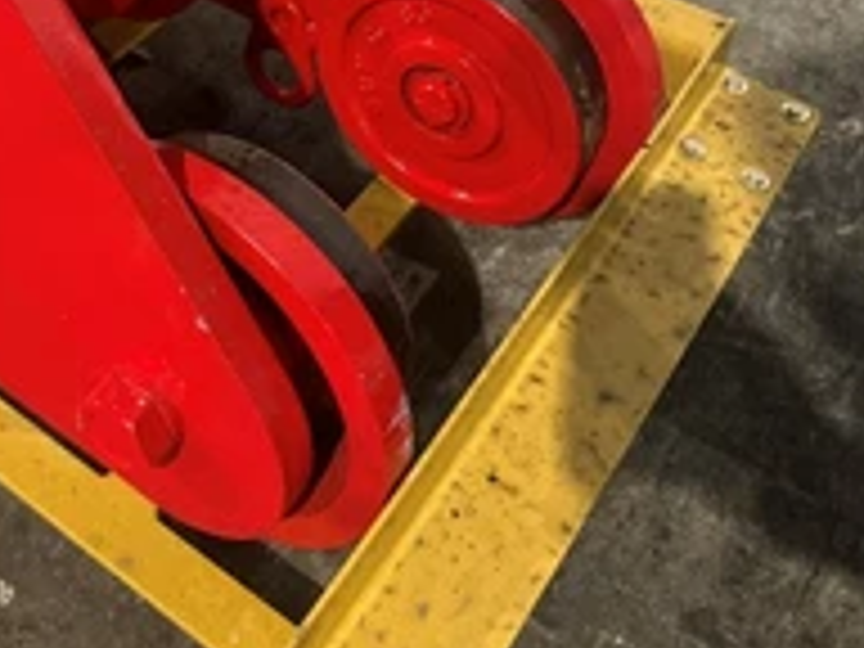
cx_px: 284
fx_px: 1248
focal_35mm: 50
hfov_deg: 37.7
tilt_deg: -39.5
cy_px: -18
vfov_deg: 27.3
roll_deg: -0.4
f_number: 1.78
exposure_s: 1/60
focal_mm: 6.86
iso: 400
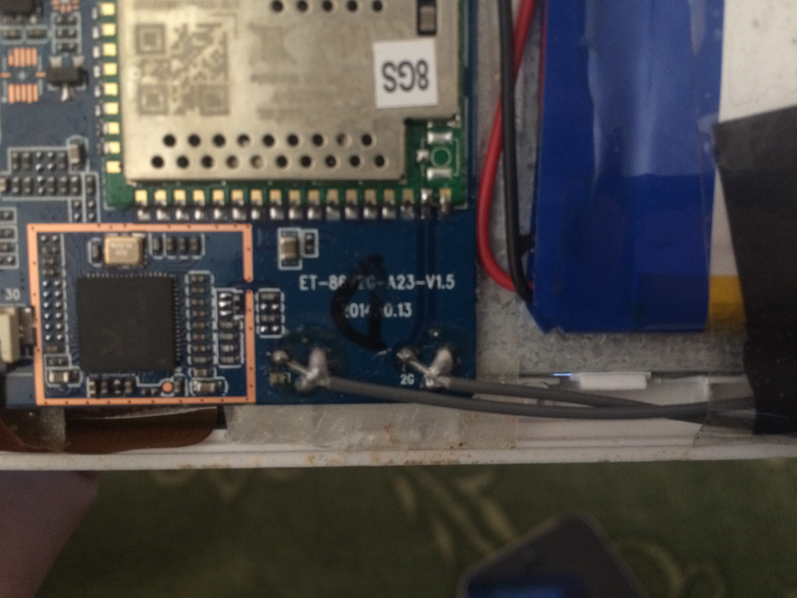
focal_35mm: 29
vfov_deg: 48.2
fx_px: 668
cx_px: 398
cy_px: 299
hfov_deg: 61.7
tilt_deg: -56.9
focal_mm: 4.15
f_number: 2.2
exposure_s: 1/17
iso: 320
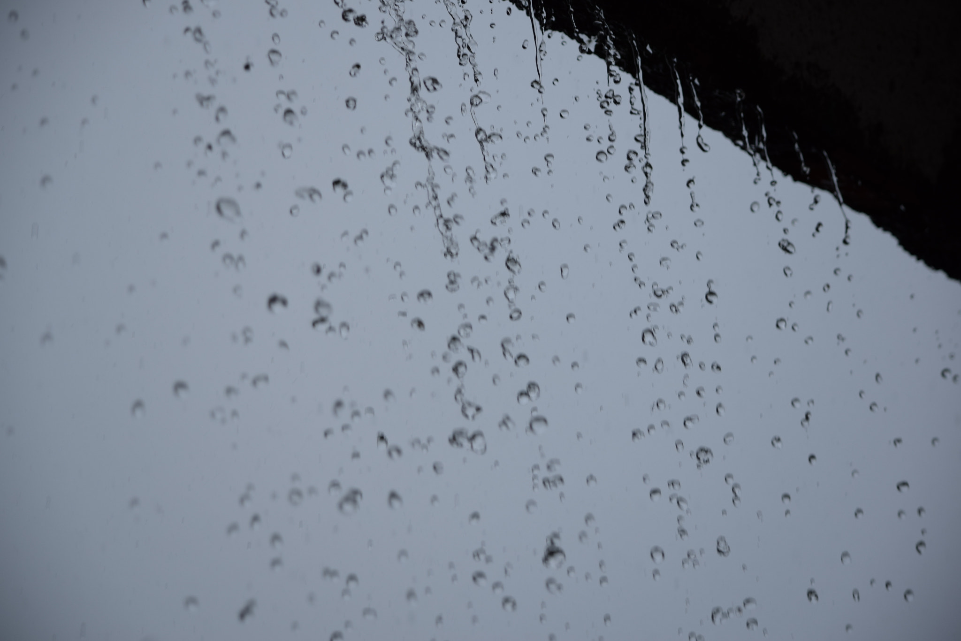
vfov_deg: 11.4
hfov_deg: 17.1
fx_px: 3203
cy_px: 320
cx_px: 480
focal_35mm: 120
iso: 160
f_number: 4.5
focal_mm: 80
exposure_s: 1/640
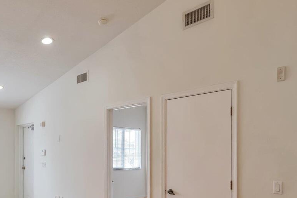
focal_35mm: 31
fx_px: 256
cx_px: 89
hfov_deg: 58.3
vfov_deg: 40.8
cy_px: 154
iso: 1600
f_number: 8
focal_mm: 10
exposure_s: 1/80
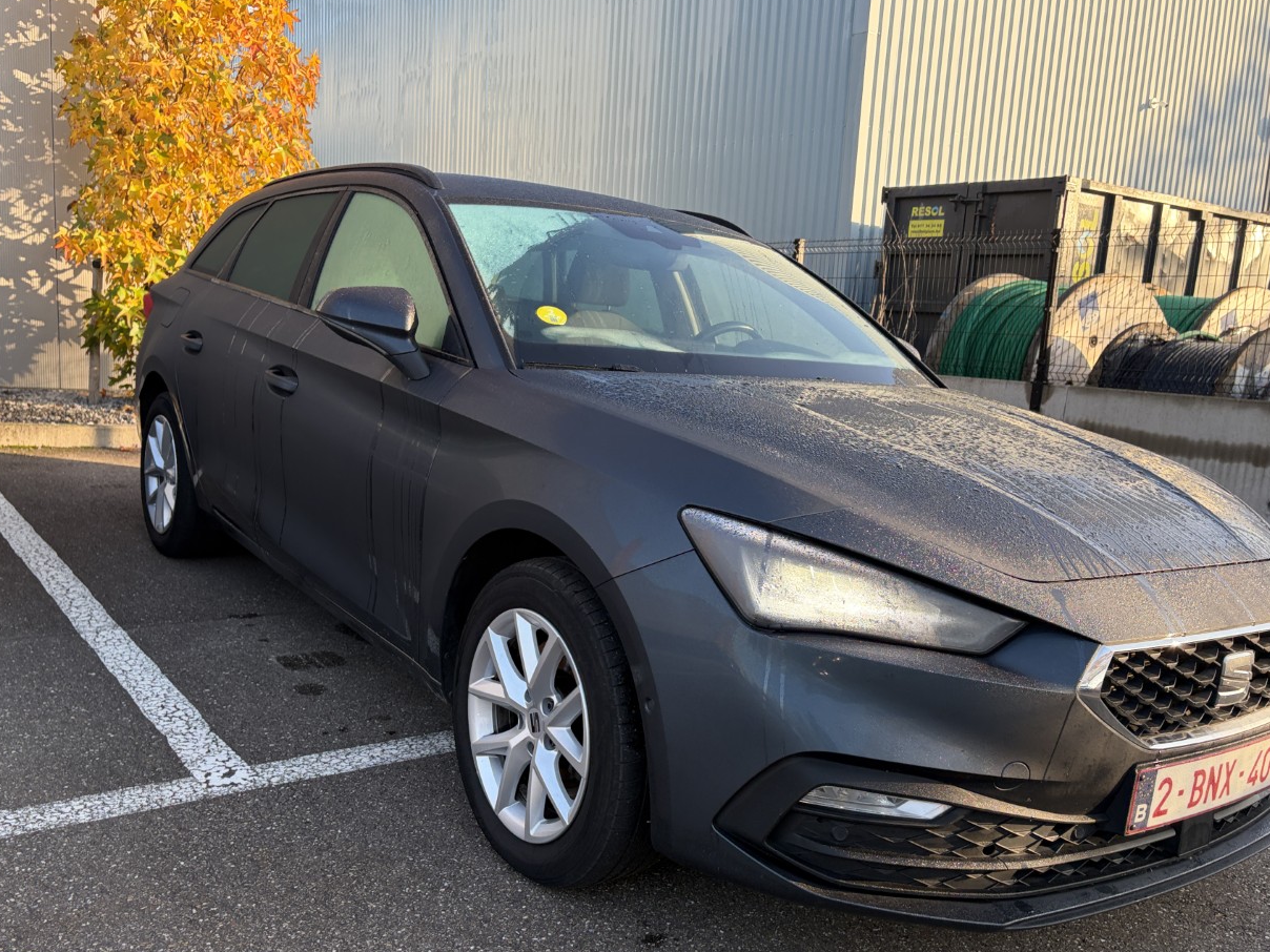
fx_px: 1137
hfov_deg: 58.3
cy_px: 535
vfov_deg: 45.3
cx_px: 660
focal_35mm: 31
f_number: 1.6
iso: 64
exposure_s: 1/365
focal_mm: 5.96
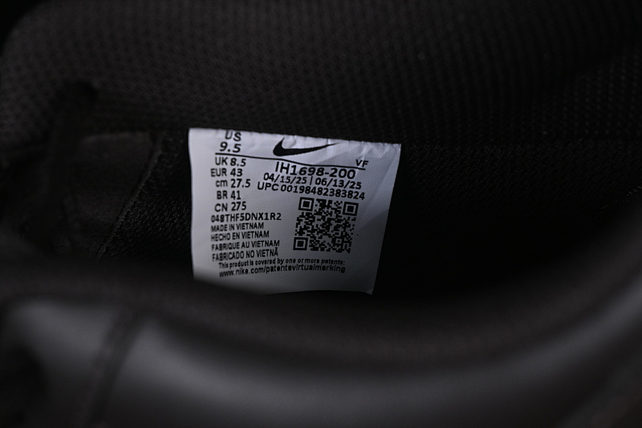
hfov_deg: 27.0
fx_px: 1337
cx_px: 321
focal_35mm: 75
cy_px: 214
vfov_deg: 18.2
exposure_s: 1/60
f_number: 6.3
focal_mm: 50
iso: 160
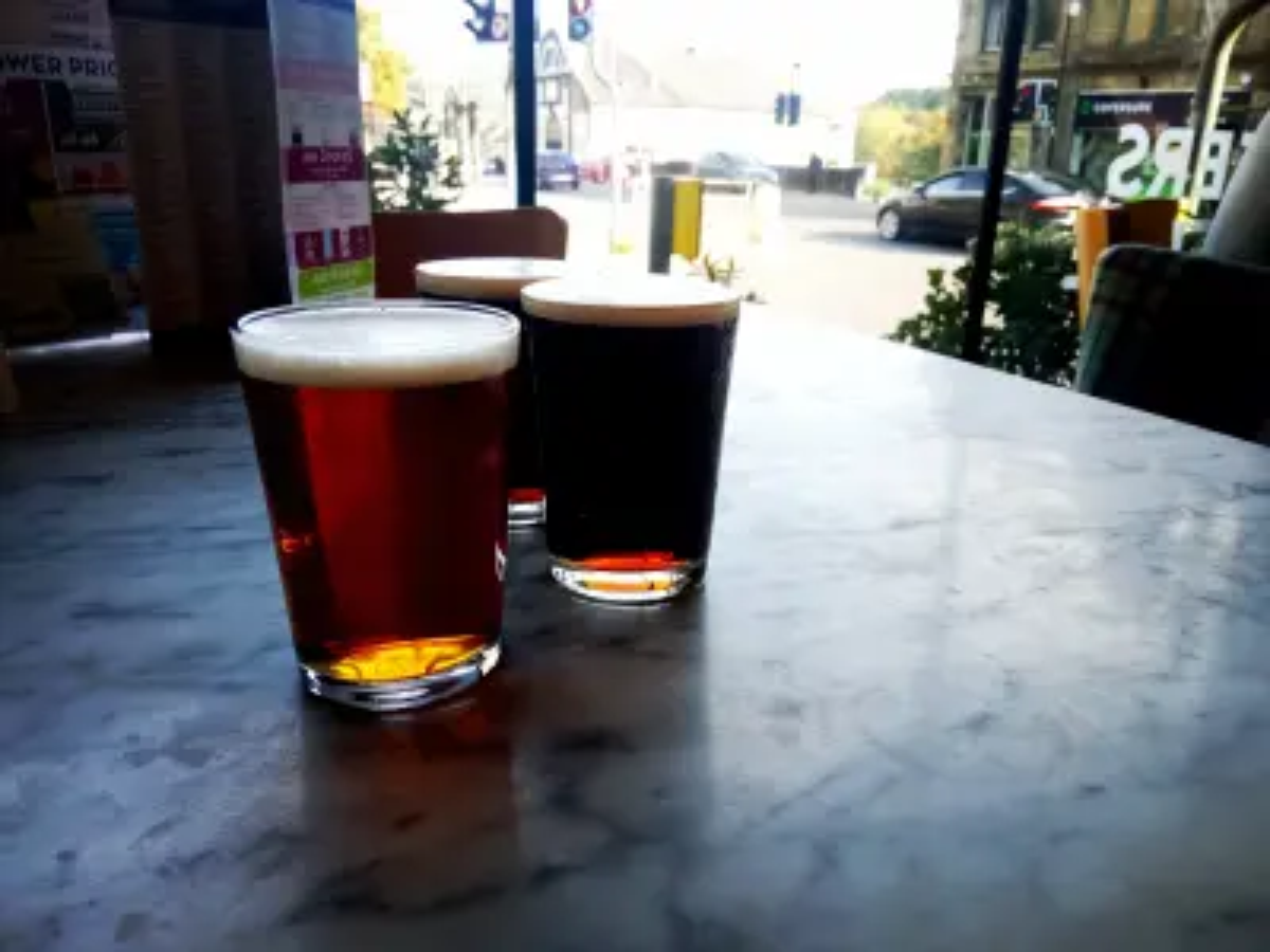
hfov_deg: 63.4
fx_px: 1027
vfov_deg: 49.7
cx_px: 635
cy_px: 476
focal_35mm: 28
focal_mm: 3.54
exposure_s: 1/130
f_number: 2
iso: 112
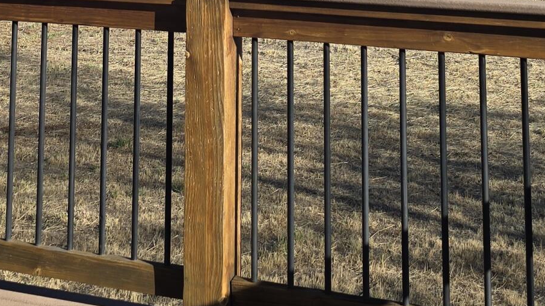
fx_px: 1199
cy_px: -283
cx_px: 250
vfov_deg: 12.9
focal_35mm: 83
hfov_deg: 25.6
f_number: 1.7
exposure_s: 1/742
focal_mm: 6.3
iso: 12
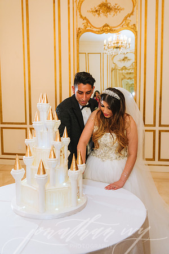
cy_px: 127
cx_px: 84
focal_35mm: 38
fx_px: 268
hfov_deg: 35.1
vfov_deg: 50.7
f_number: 4
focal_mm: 38
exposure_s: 1/125
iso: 1600
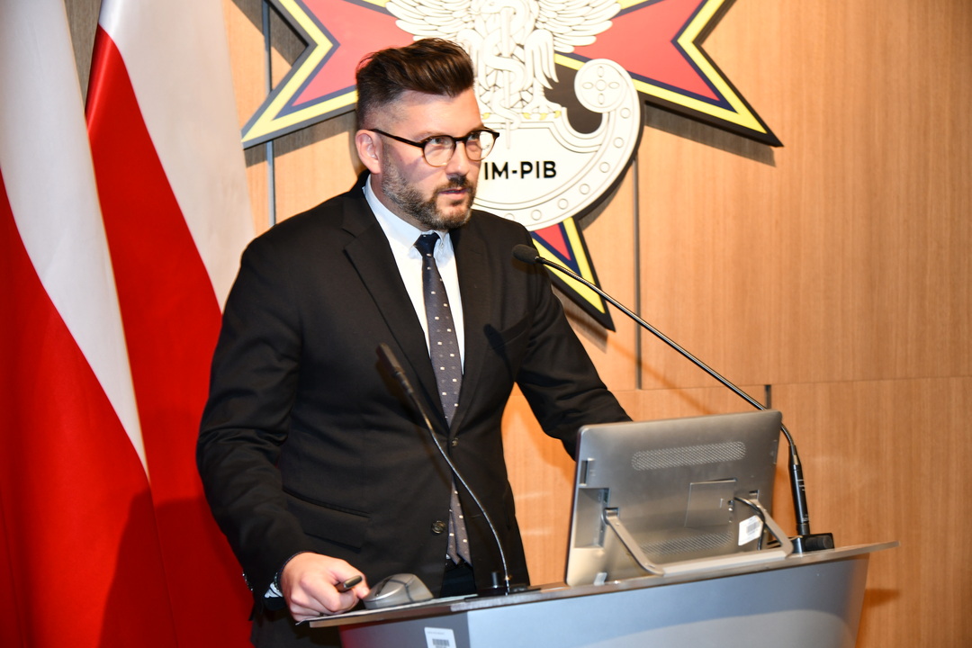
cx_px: 486
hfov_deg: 31.0
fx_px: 1755
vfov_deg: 20.9
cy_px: 324
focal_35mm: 65
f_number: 5
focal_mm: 65
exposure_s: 1/60
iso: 1000
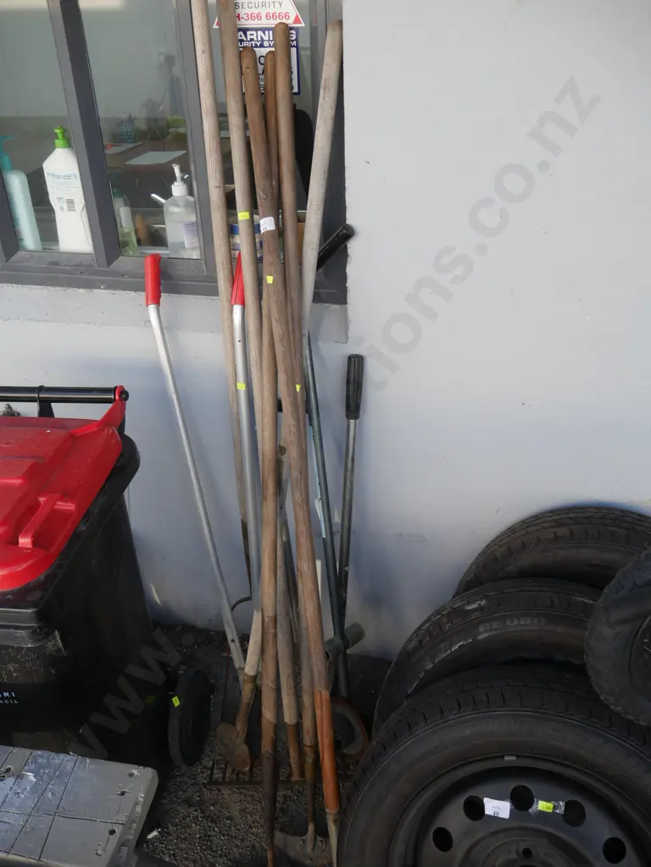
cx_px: 326
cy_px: 434
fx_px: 702
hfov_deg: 49.7
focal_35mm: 28
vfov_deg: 63.4
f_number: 4
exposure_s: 1/160
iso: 200
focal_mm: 14
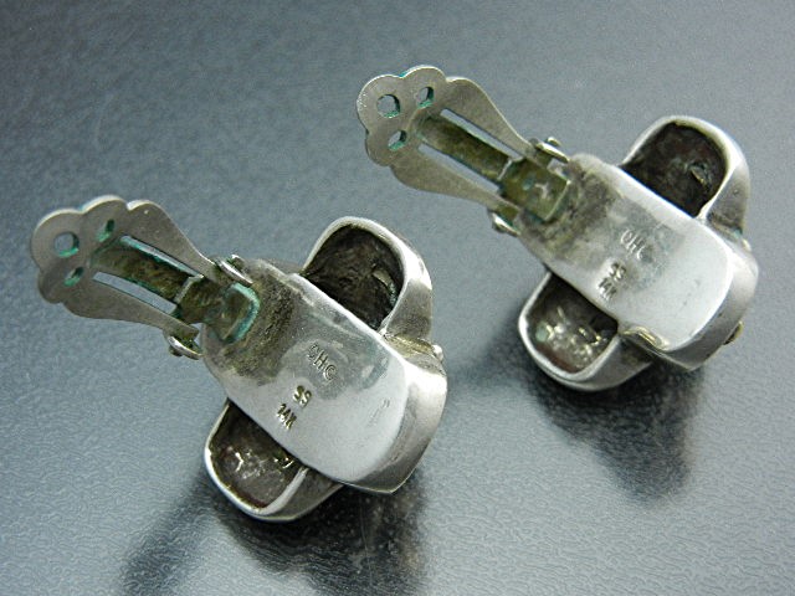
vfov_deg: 24.8
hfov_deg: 32.7
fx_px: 1355
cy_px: 298
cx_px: 398
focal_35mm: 59
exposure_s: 1/25.7
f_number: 4
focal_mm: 10.6
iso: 400
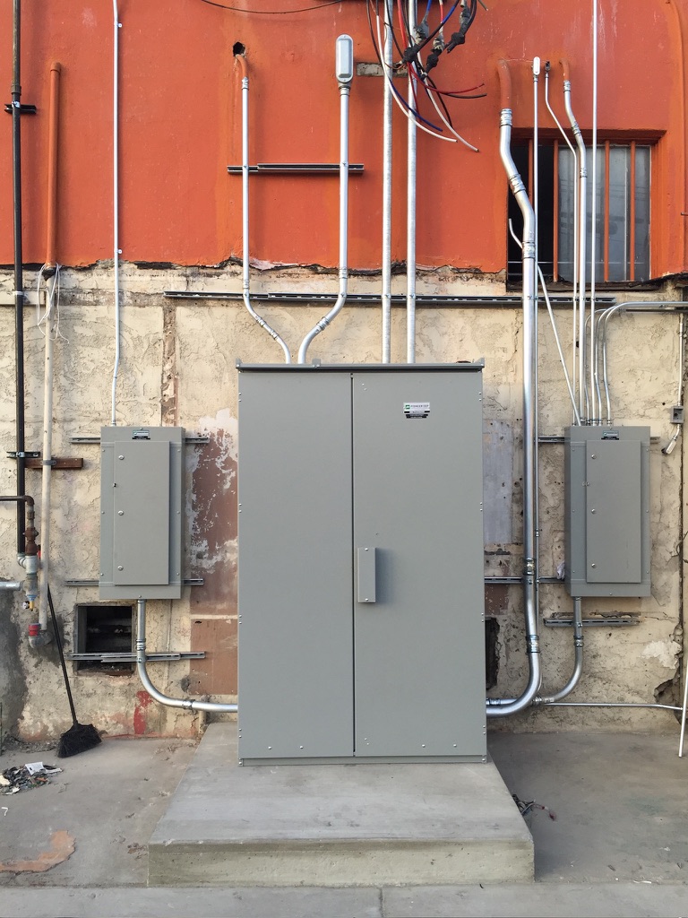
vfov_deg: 61.7
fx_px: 769
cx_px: 344
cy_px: 459
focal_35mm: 29
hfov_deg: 48.2
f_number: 2.2
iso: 50
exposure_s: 1/120
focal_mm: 4.15
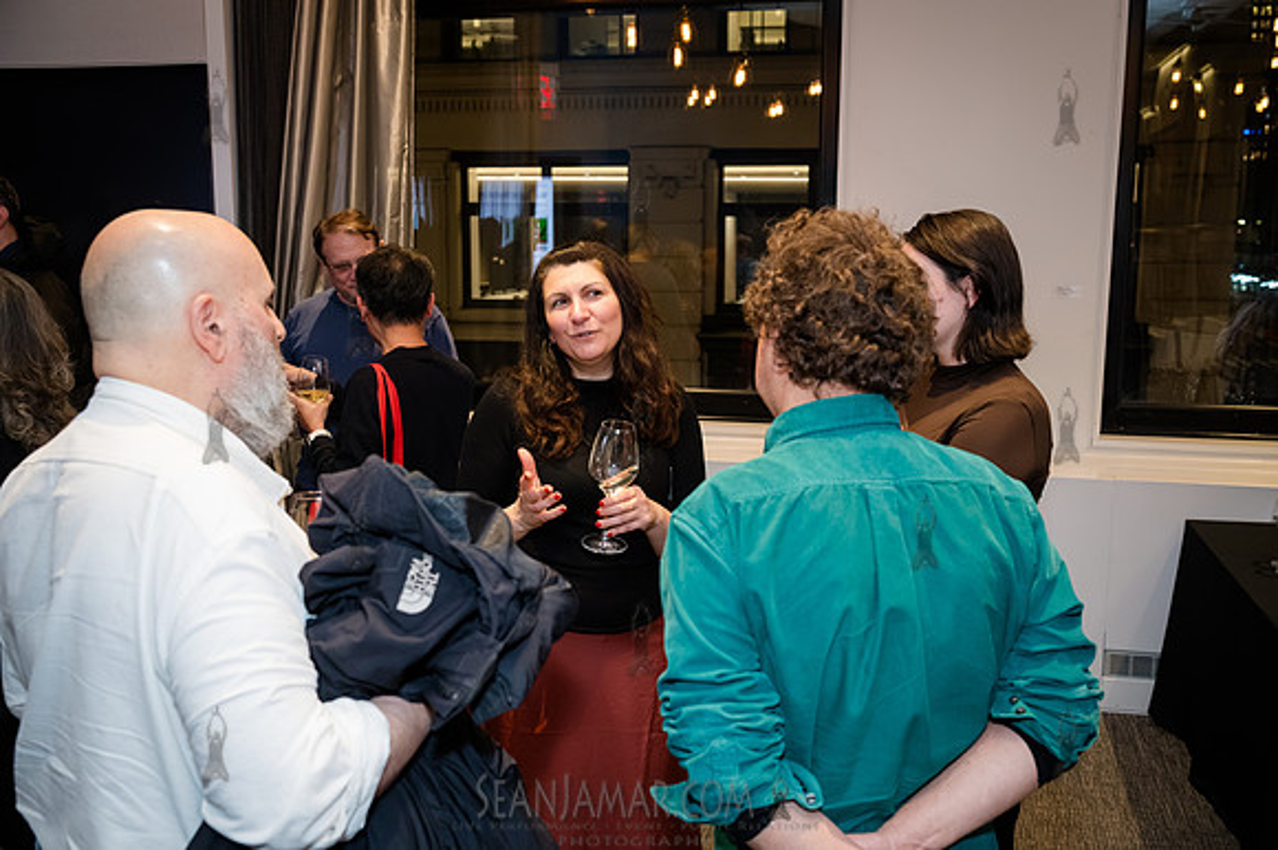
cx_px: 639
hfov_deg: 54.5
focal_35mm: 35
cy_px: 425
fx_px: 1242
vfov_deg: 37.8
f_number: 5
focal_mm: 35
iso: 6400
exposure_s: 1/200
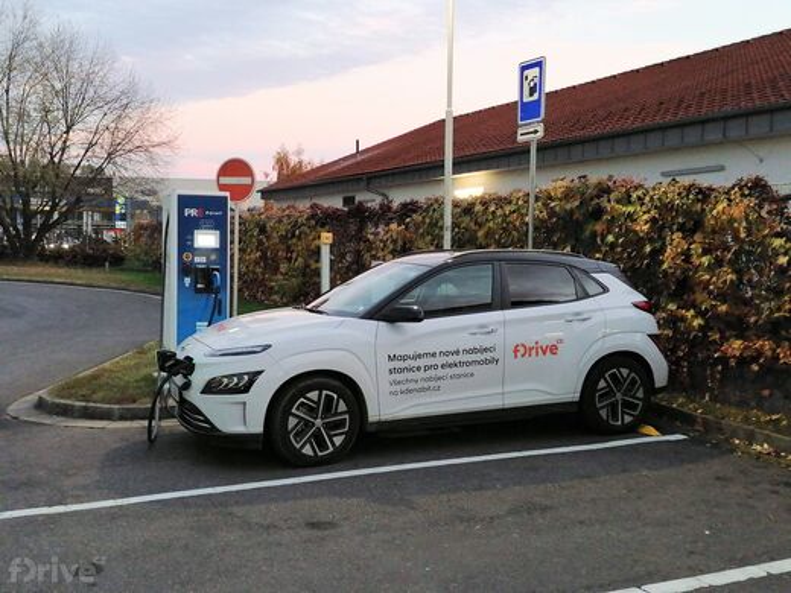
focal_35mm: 39
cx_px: 396
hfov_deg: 47.9
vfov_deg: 36.8
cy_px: 296
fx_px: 891
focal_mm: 5.3
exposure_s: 3
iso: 200
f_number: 1.8
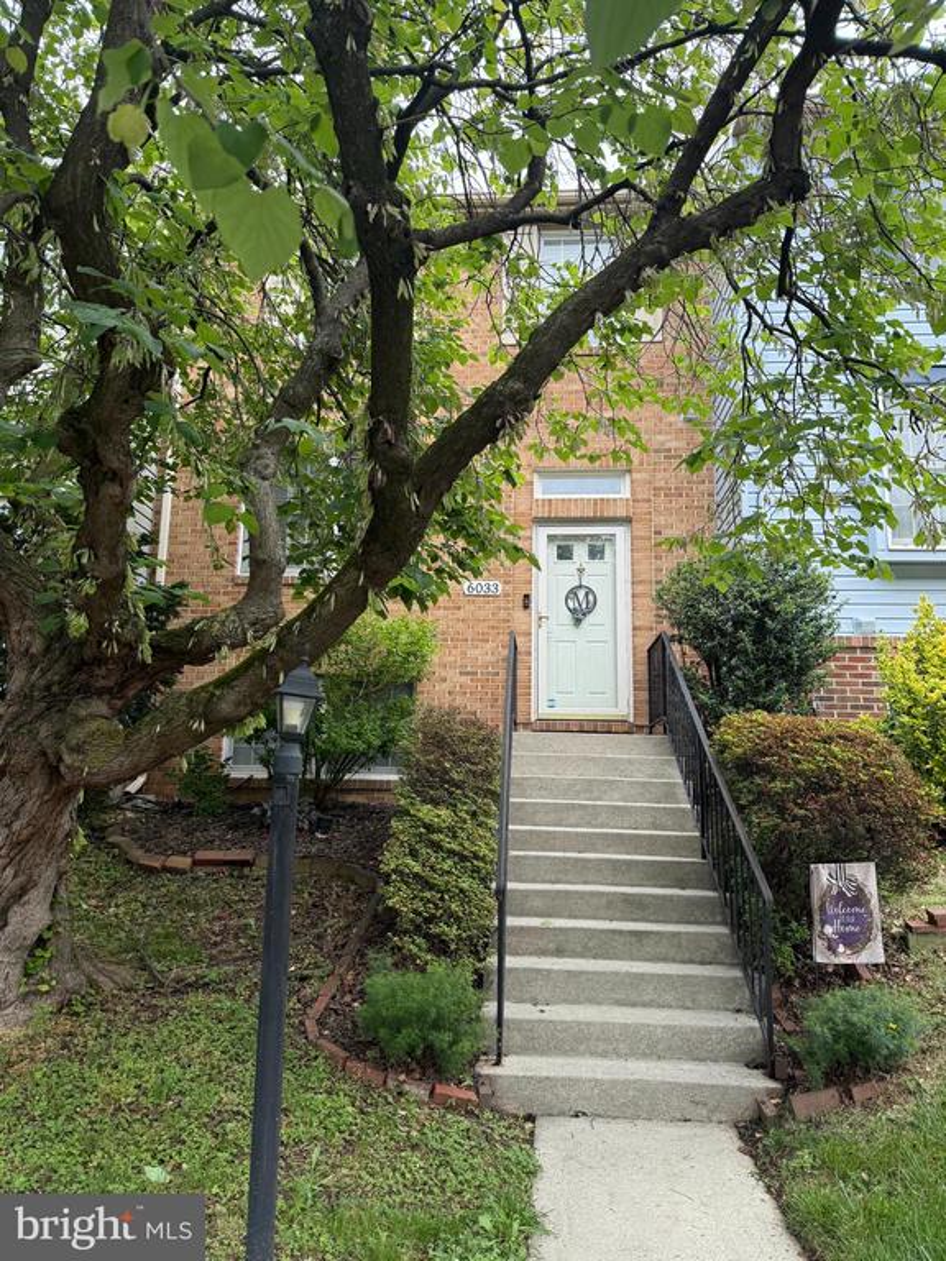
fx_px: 875
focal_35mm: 24
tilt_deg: +10.0
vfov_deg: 71.6
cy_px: 630
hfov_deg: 56.8
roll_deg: -1.0
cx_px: 473
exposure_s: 1/1271
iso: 100
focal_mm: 6.76
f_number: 1.78
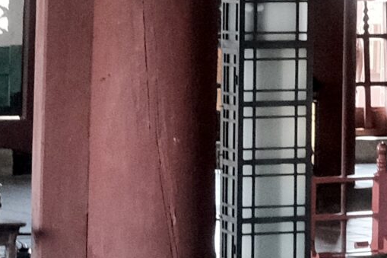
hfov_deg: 6.7
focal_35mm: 275
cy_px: -150
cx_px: 1226
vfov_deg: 5.0
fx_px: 2955
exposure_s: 1/100
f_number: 5.6
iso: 2000
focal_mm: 23
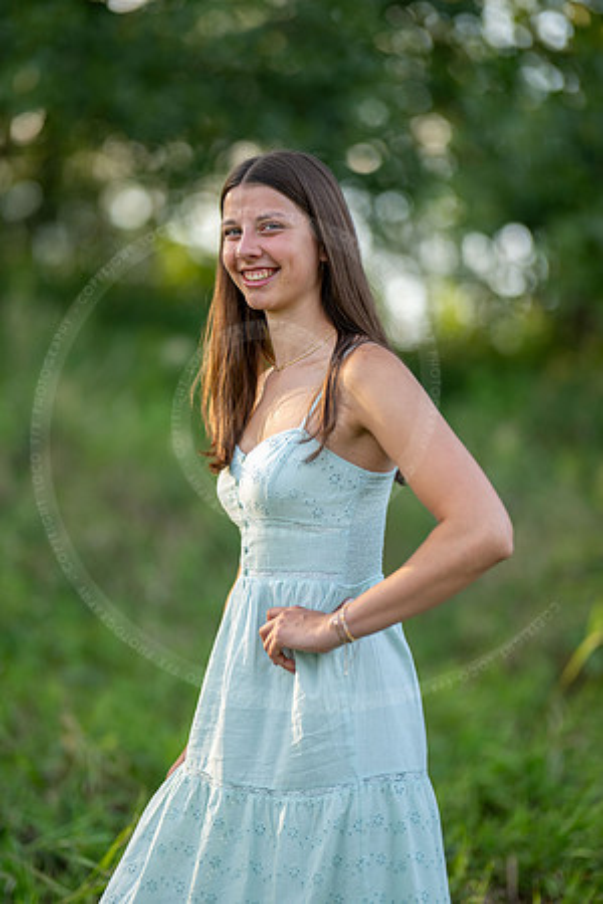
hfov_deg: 16.1
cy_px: 452
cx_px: 302
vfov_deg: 23.9
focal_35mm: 85
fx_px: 2135
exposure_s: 1/1600
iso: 200
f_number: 1.2
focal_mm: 85
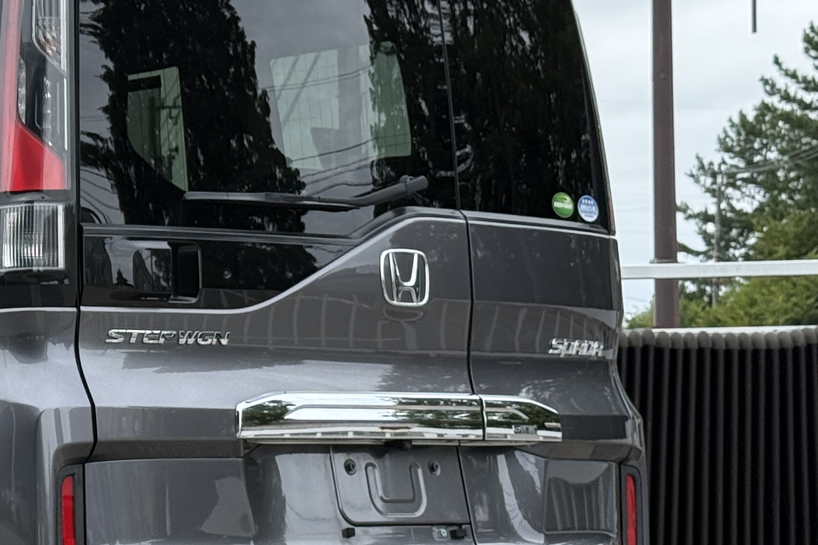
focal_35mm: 121
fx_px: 2749
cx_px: -143
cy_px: 383
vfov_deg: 11.3
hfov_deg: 16.3
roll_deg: +1.7
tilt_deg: +1.9
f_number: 1.78
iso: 80
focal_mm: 6.76
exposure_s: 1/1931
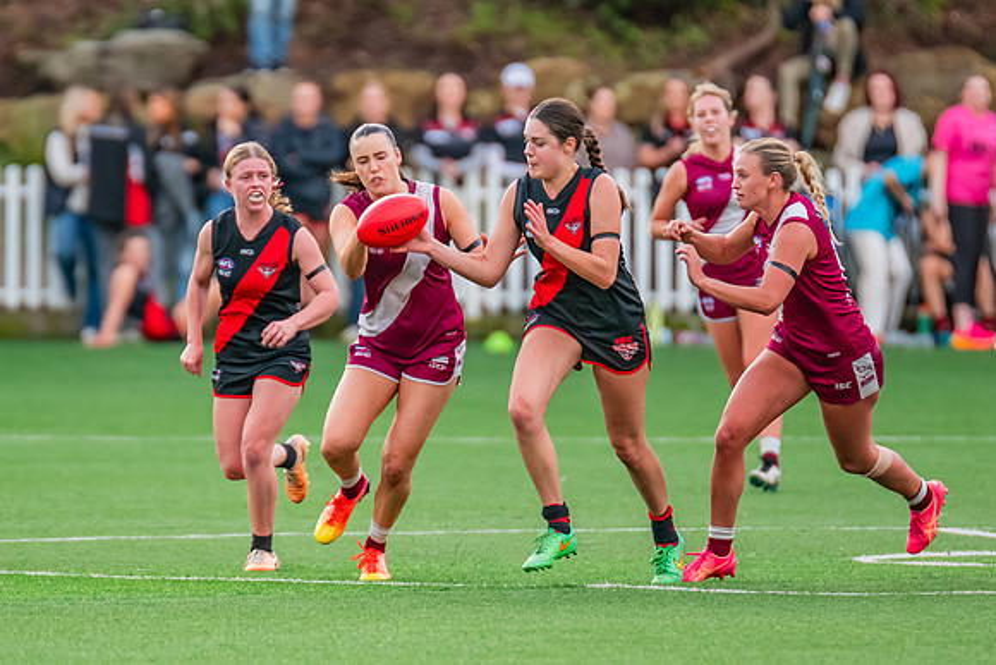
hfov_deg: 2.6
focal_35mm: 780
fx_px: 21583
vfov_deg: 1.8
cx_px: 346
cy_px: 353
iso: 1600
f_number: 4
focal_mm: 420
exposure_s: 1/800
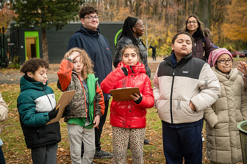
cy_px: 82
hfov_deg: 42.8
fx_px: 315
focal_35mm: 46
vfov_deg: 29.2
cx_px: 124
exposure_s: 1/400
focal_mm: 46
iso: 4000
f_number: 4
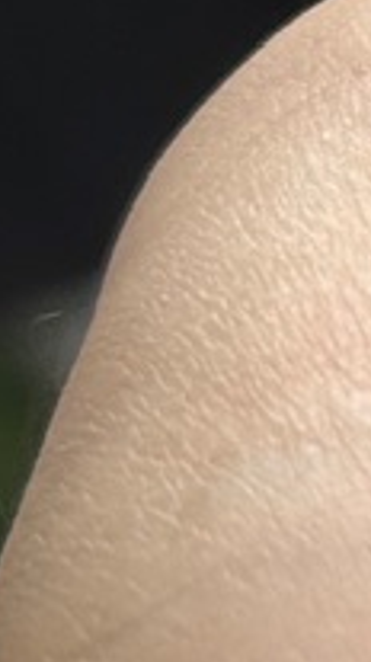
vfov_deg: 6.6
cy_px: -227
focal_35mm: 324
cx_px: 2009
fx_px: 5683
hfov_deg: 3.4
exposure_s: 1/460
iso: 64
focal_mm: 6.86
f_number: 1.78
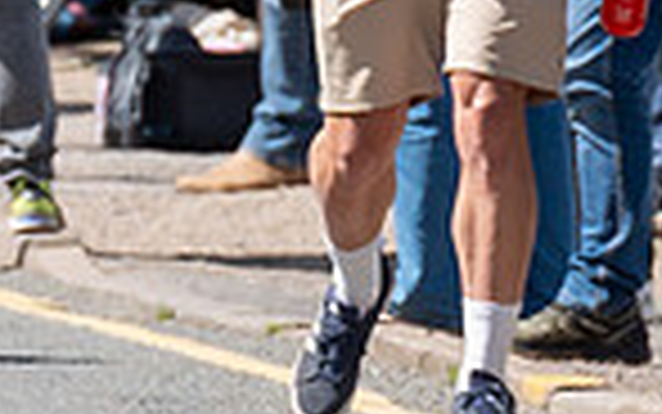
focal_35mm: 1835
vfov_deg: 0.7
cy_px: -102
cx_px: -525
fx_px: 33119
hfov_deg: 1.1
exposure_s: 1/1000
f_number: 5.6
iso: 250
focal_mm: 200
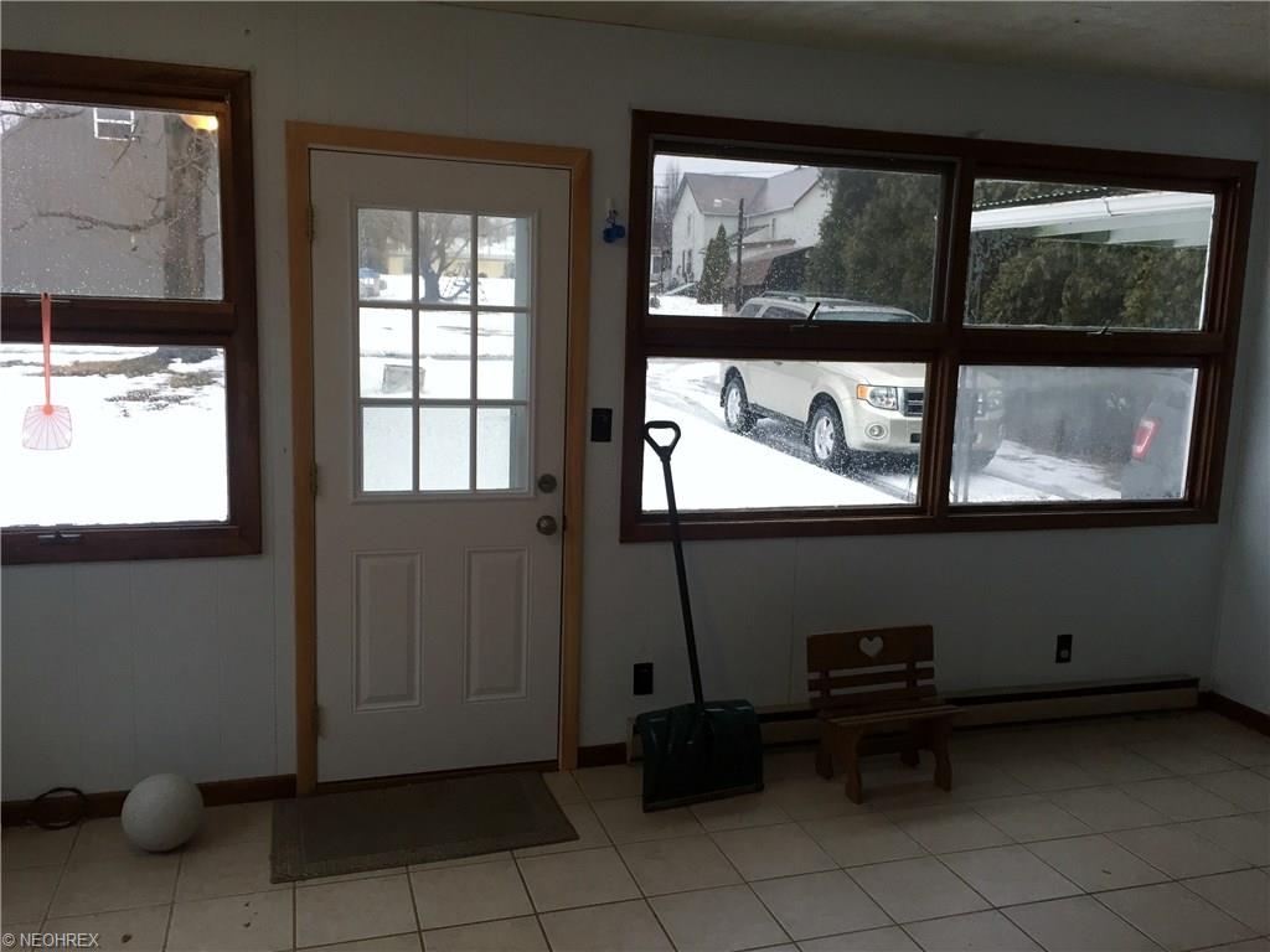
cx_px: 635
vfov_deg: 48.2
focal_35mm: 29
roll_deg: -1.4
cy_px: 476
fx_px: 1064
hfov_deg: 61.7
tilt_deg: -8.4
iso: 32
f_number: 2.2
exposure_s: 1/30
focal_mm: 4.15
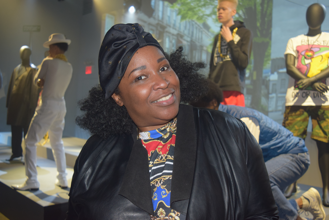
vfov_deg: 38.4
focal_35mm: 34
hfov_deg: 55.1
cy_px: 110
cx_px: 164
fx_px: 315
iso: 1000
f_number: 3.8
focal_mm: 23
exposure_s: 1/60
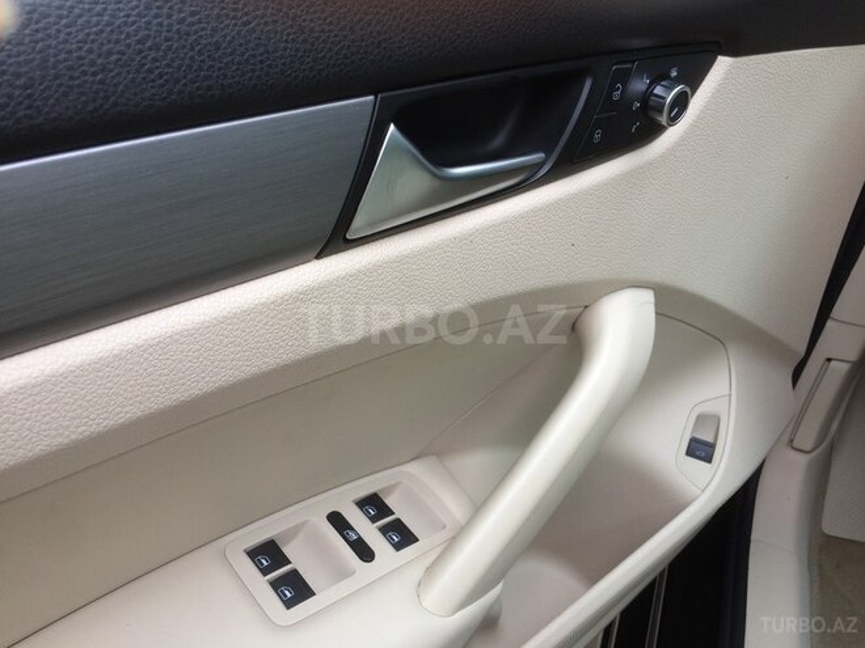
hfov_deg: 61.7
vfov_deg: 48.2
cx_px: 432
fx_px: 725
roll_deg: -3.7
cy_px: 324
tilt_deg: -38.5
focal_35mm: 29
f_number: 2.2
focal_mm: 4.15
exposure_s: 1/100
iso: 32
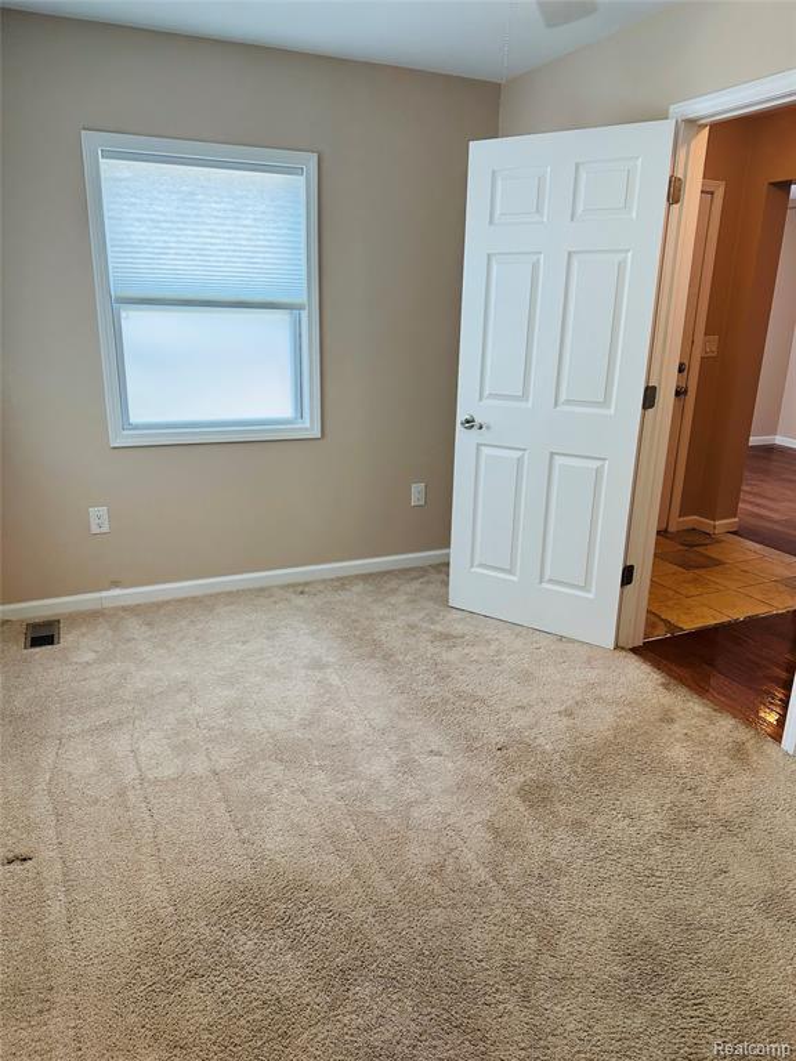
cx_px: 398
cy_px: 530
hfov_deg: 56.8
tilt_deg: -17.8
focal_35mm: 24
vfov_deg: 71.6
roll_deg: -2.1
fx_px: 736
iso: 100
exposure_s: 1/120
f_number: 1.78
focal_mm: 6.86
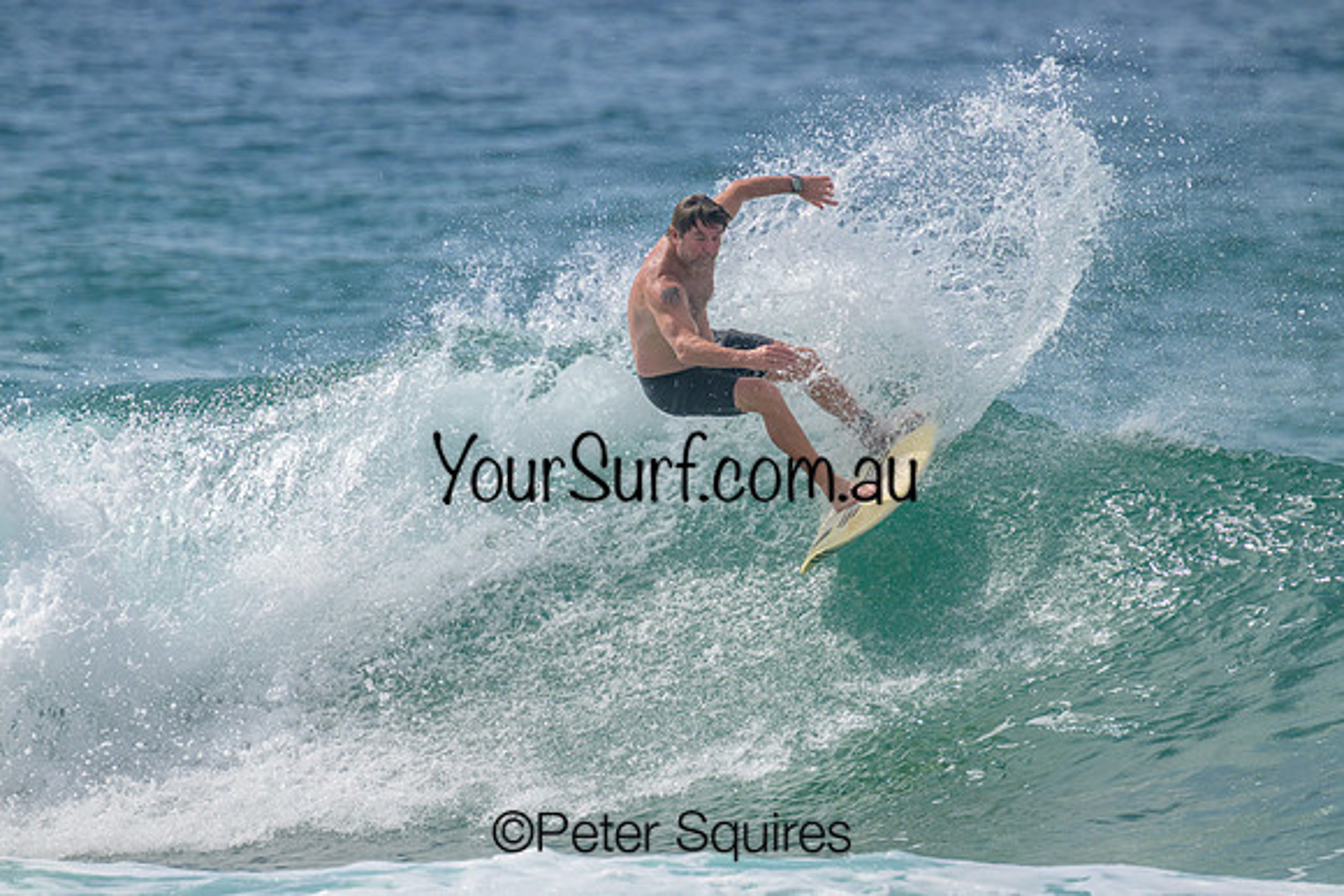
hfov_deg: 2.6
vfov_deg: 1.7
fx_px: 29872
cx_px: 672
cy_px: 448
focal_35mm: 800
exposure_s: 1/2000
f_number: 11
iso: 500
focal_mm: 800
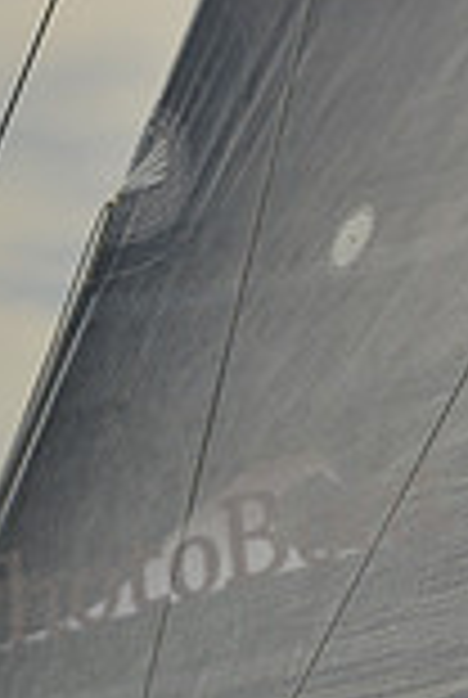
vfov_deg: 4.5
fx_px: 8852
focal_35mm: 456
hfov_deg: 3.0
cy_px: 1261
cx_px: -295
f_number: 6.3
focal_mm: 122
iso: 400
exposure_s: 1/1000
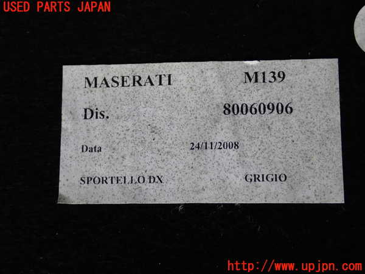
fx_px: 612
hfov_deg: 33.2
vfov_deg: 25.2
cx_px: 182
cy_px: 137
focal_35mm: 58
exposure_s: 1/60
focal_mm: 10.35
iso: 200
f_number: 3.5
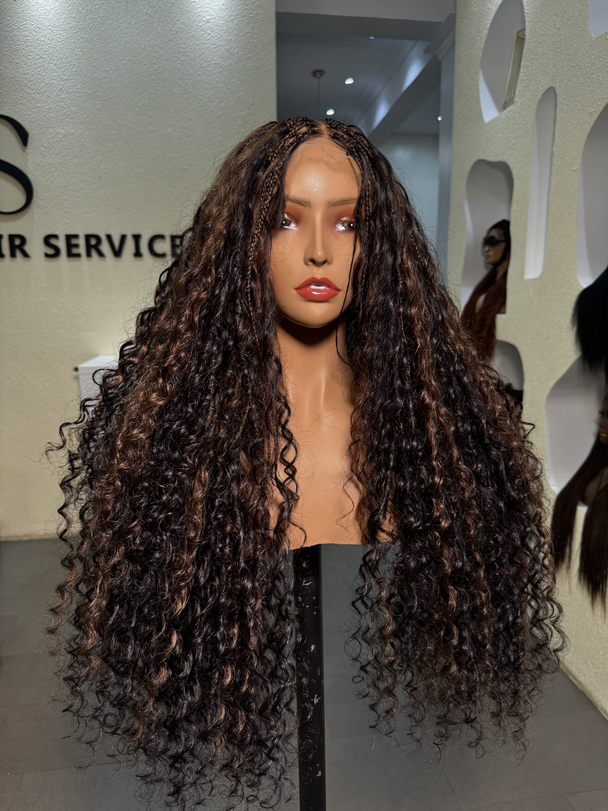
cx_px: 304
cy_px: 406
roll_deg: +0.2
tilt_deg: -10.9
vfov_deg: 71.6
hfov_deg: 56.8
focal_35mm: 24
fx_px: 562
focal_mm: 6.76
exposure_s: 1/100
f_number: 1.78
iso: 125
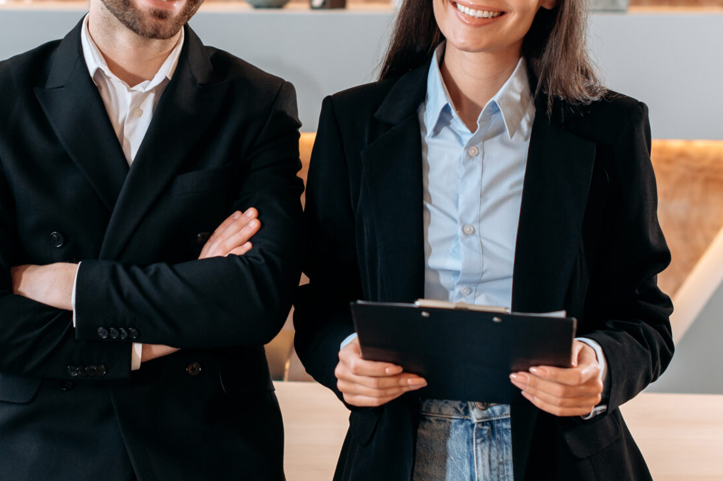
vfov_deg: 14.7
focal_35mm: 93
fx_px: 1867
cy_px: 168
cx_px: 233
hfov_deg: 21.8
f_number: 2.8
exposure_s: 1/125
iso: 400
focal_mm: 50
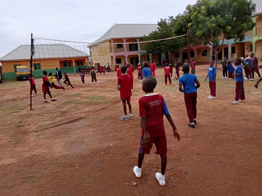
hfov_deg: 63.4
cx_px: 131
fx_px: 212
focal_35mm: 28
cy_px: 98
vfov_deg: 49.7
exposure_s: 1/784
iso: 104
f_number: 2.2
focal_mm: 3.37
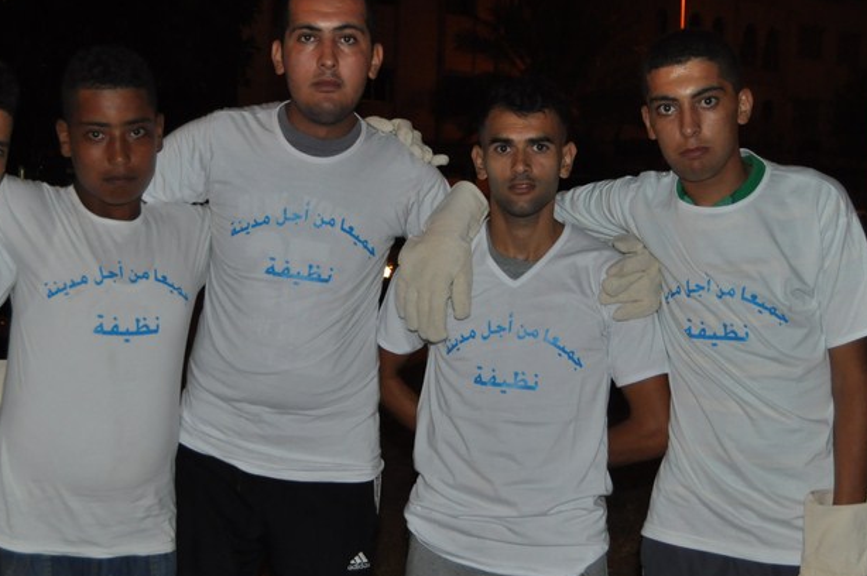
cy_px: 287
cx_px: 342
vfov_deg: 24.6
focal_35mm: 55
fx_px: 1323
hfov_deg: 36.1
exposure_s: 1/60
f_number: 3.5
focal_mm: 22
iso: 800
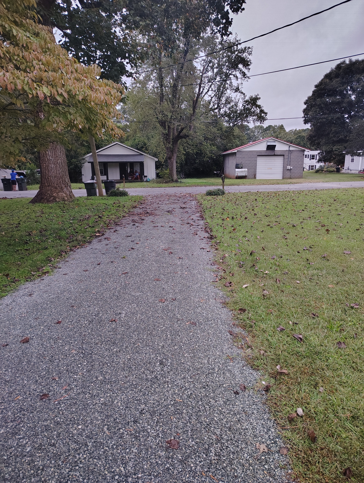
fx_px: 336
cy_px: 242
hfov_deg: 56.9
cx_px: 182
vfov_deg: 71.5
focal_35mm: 24
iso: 1353
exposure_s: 1/40
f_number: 1.8
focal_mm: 5.56
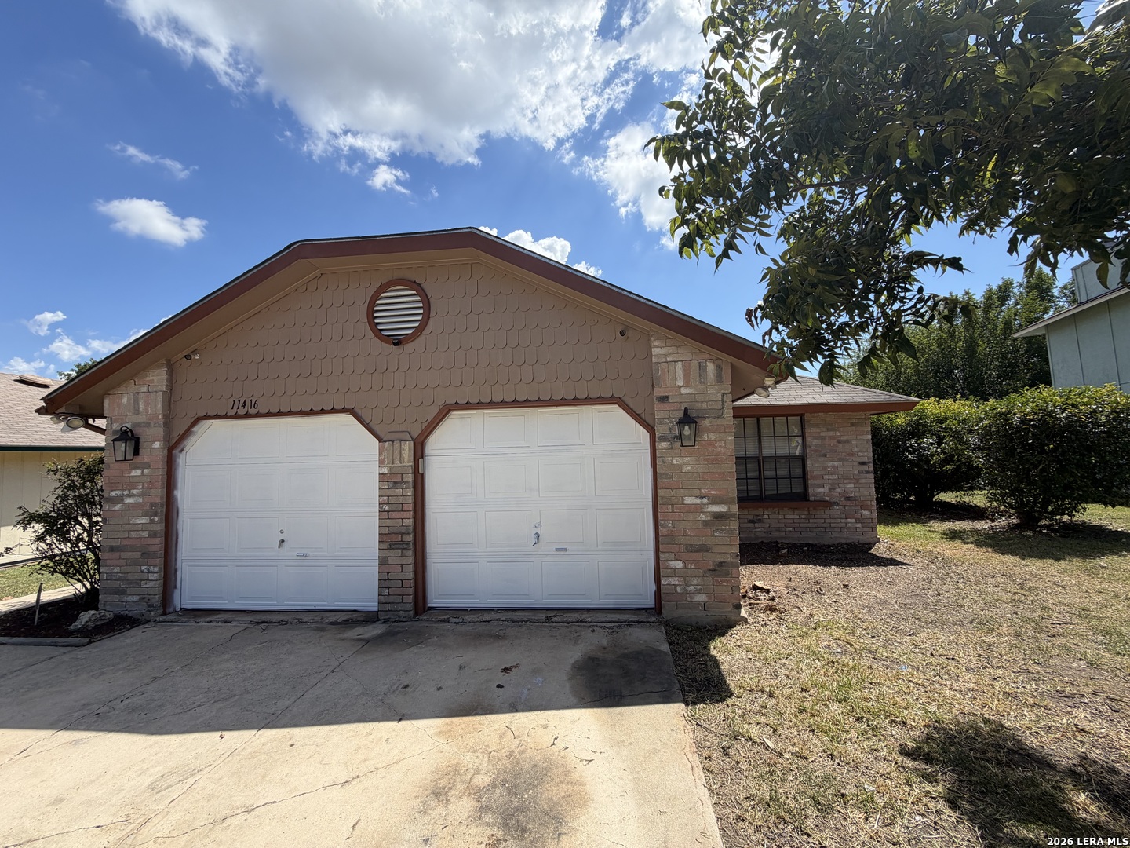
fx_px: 457
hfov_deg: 102.1
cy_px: 424
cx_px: 565
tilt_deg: +4.8
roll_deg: +1.0
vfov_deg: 85.7
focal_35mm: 14
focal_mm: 2.22
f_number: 2.2
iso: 20
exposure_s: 1/779
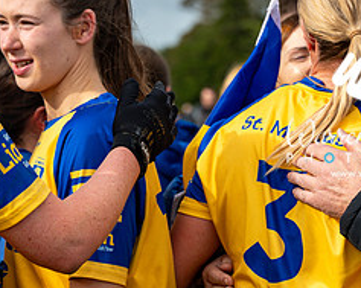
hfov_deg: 11.8
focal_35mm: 161
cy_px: 110
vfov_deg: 9.6
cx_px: 385
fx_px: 1718
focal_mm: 70
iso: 100
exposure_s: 1/800
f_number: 4
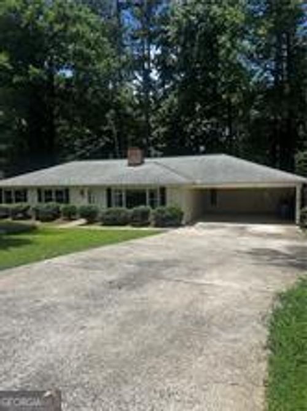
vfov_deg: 67.4
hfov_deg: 53.0
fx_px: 308
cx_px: 154
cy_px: 206
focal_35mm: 26
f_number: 1.5
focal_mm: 5.7
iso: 50
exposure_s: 1/3968
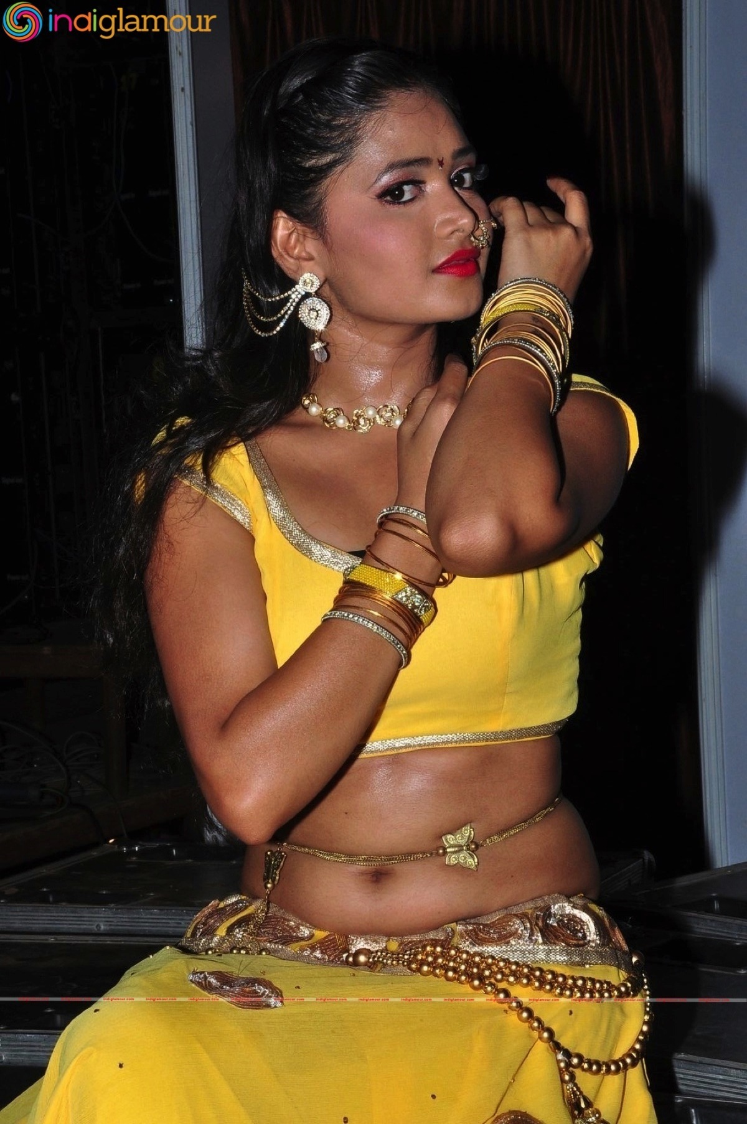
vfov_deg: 26.0
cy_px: 562
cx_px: 374
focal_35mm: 78
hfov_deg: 17.5
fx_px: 2433
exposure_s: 1/125
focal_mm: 52
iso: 500
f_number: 20
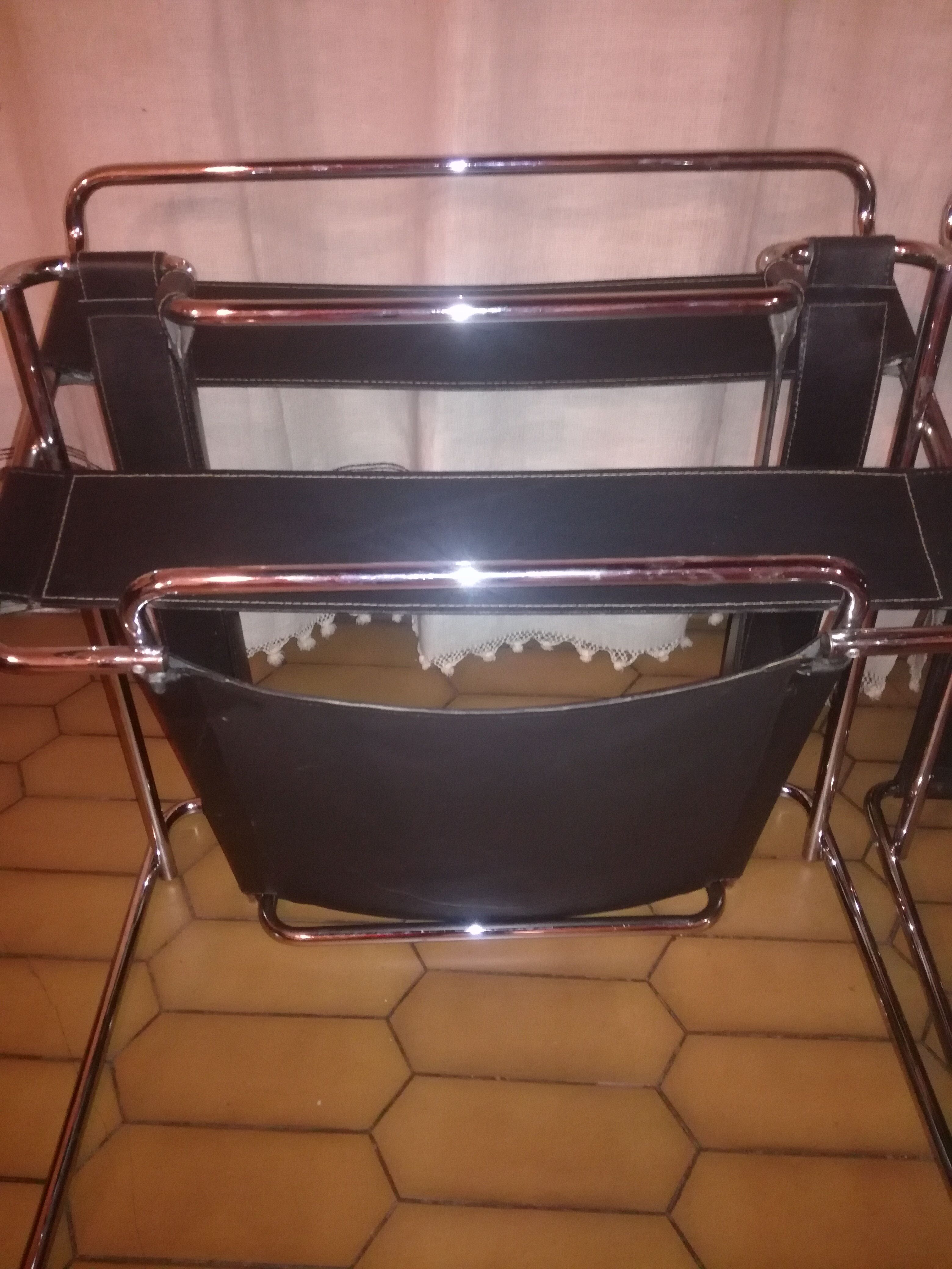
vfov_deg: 65.3
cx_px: 476
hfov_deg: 51.4
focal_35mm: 27
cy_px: 634
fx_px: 990
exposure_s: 1/16.7
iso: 800
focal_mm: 3.79
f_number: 2
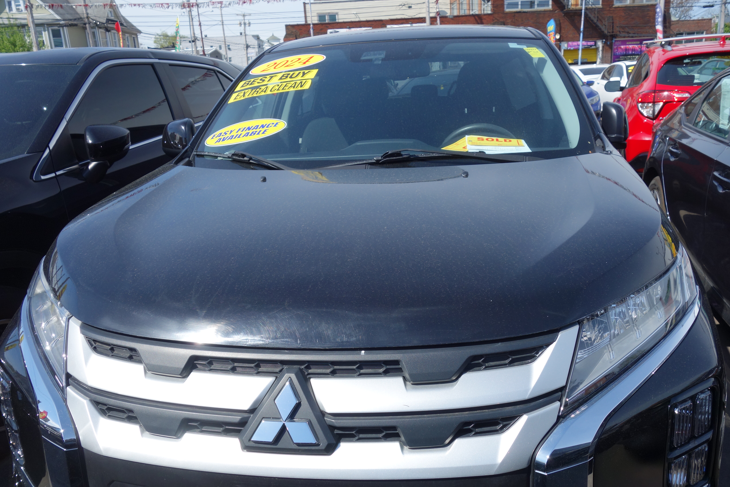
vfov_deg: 43.6
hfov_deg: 61.9
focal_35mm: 30
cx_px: 377
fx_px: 608
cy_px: 252
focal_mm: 10.4
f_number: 5.6
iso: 125
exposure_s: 1/400
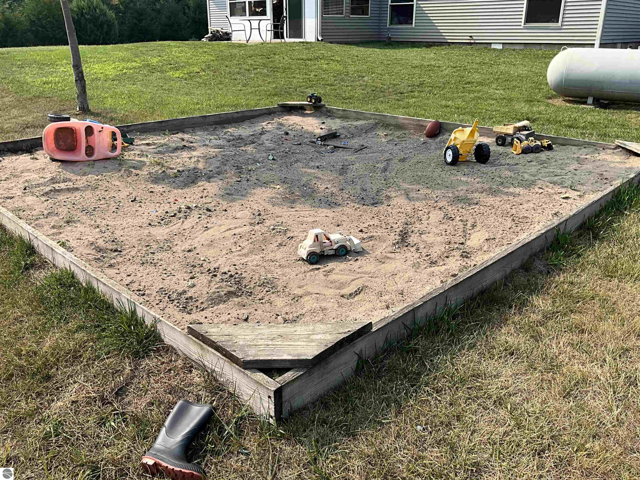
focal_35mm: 29
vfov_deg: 48.2
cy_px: 240
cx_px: 320
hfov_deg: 61.7
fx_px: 536
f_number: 1.8
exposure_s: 1/1195
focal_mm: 3
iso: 25
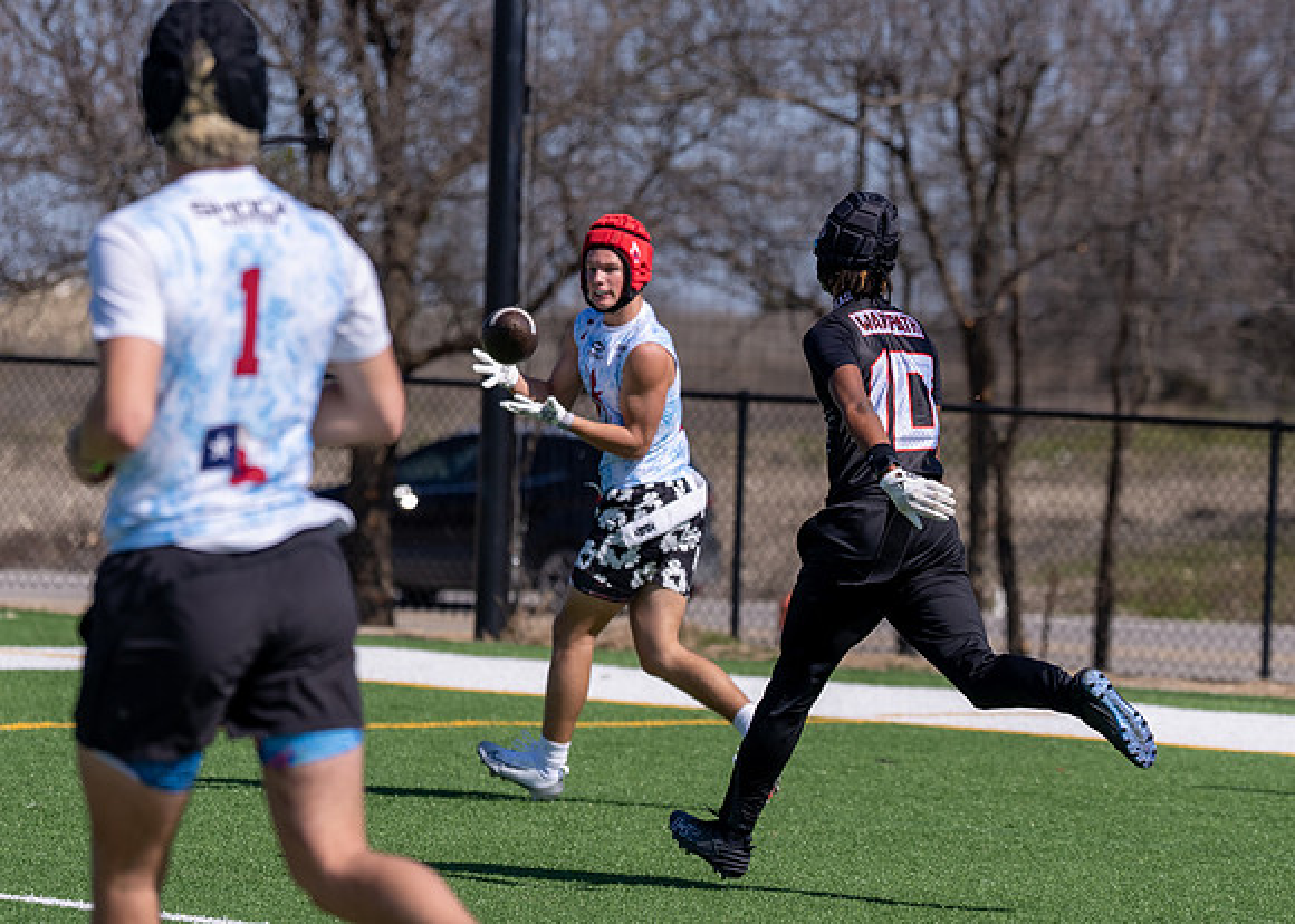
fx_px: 8159
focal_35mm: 222
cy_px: 439
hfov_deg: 9.1
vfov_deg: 6.5
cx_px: 758
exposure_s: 1/3200
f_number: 2.8
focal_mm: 125
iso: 100
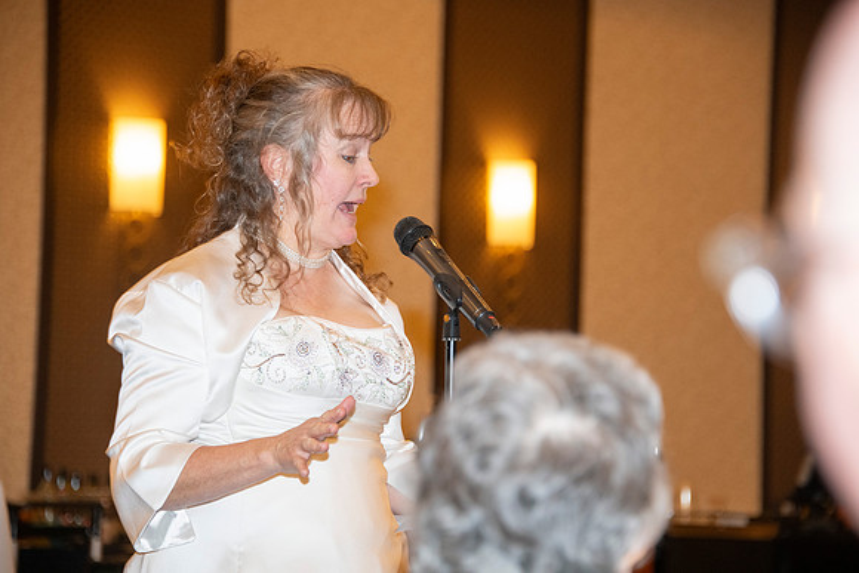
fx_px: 3461
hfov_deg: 14.2
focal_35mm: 145
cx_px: 430
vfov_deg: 9.5
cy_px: 286
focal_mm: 145
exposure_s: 1/60
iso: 2000
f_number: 5.6
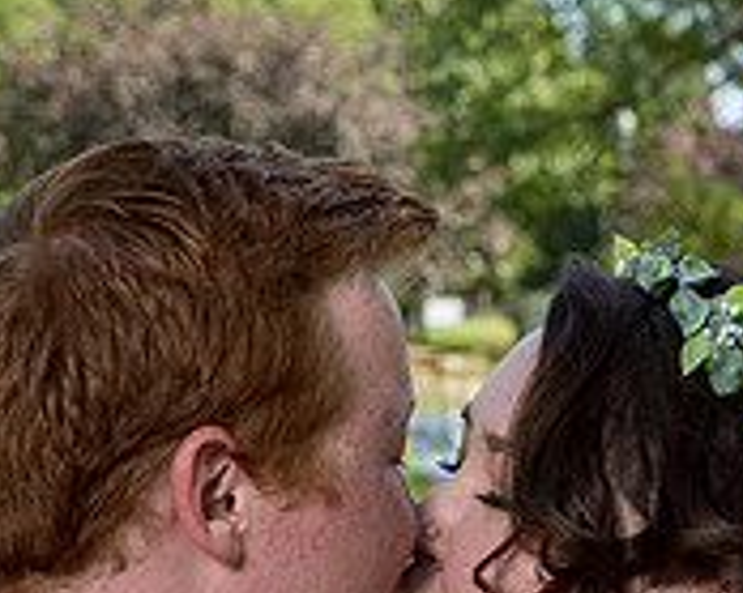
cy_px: 787
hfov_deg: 15.4
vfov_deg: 12.0
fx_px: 2747
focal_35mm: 125
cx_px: 474
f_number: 5
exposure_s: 1/200
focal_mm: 40
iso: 125
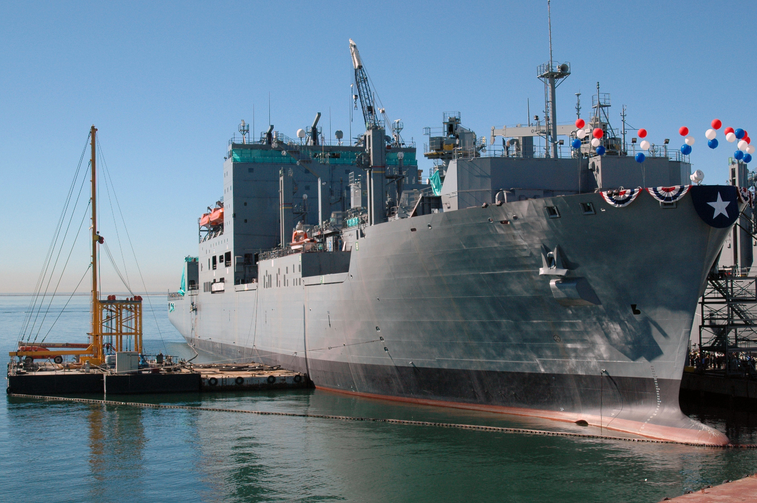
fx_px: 1197
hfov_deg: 35.1
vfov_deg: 23.7
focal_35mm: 57
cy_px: 233
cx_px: 409
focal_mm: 34
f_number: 11
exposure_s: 1/500
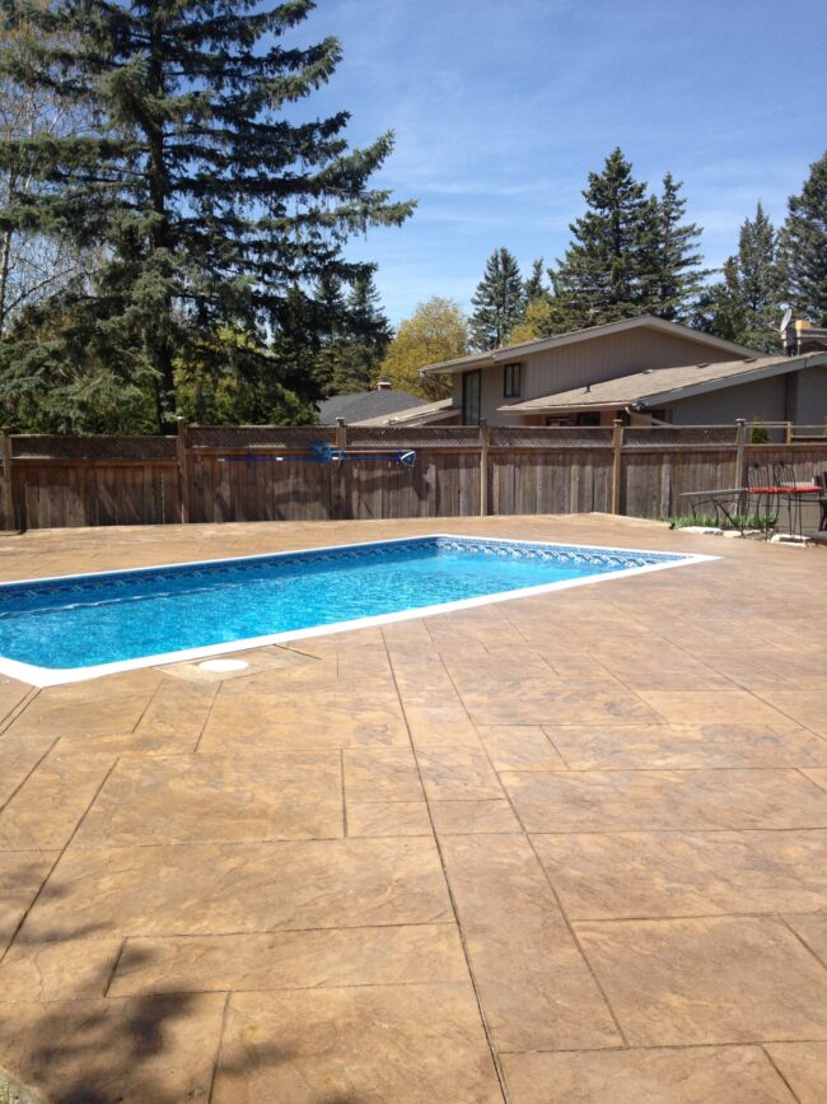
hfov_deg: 40.7
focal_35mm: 35
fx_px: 1115
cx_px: 414
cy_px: 552
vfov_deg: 52.6
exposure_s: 1/1325
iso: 50
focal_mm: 4.28
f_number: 2.4
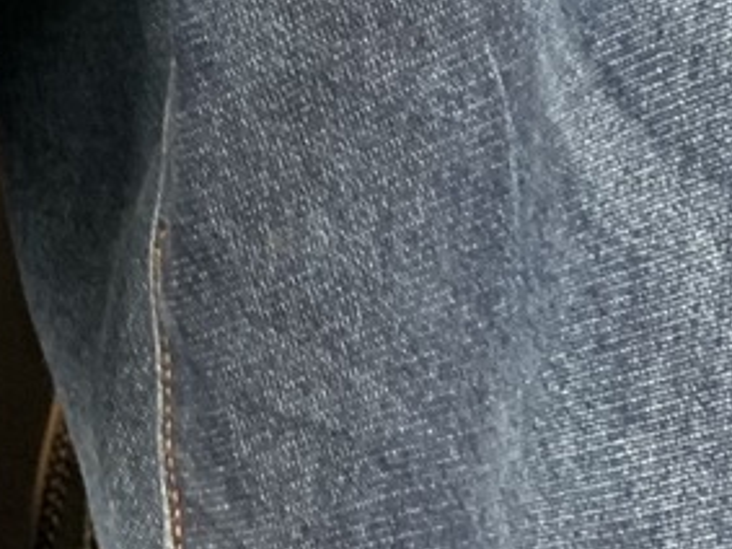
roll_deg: -1.9
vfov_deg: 9.0
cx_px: -411
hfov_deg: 12.7
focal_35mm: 147
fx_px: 3107
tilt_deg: -16.1
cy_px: -818
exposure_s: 1/60
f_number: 1.8
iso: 125
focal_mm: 4.25
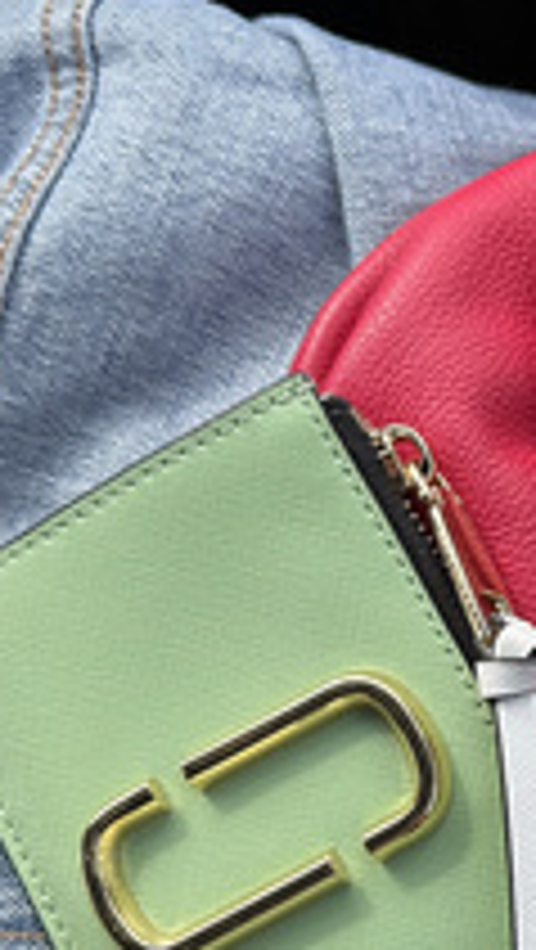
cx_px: 745
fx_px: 1563
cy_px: 662
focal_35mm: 62
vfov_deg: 33.4
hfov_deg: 17.9
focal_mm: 6.86
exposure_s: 1/676
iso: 80
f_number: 1.78
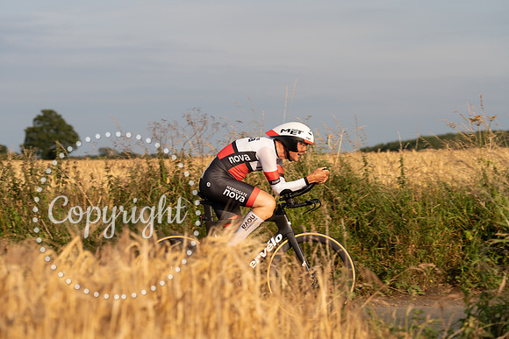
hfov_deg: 19.5
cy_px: 170
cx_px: 254
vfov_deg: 13.0
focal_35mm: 105
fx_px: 1485
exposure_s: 1/800
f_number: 4.5
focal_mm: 105
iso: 160
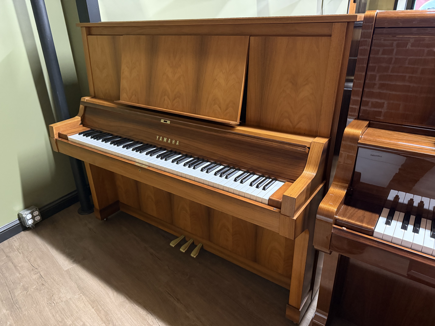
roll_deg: +2.0
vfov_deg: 56.8
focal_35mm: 24
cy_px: 163
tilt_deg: -24.2
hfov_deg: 71.6
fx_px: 302
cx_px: 218
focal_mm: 6.76
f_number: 1.78
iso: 1000
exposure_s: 1/40
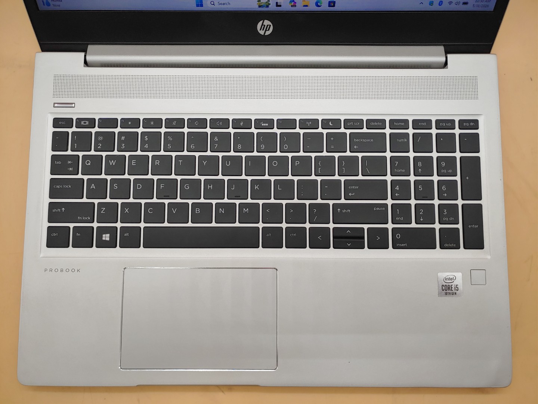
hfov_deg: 67.3
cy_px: 202
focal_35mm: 26
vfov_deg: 53.1
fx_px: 404
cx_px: 269
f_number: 1.8
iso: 50
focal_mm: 4.36
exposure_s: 1/182
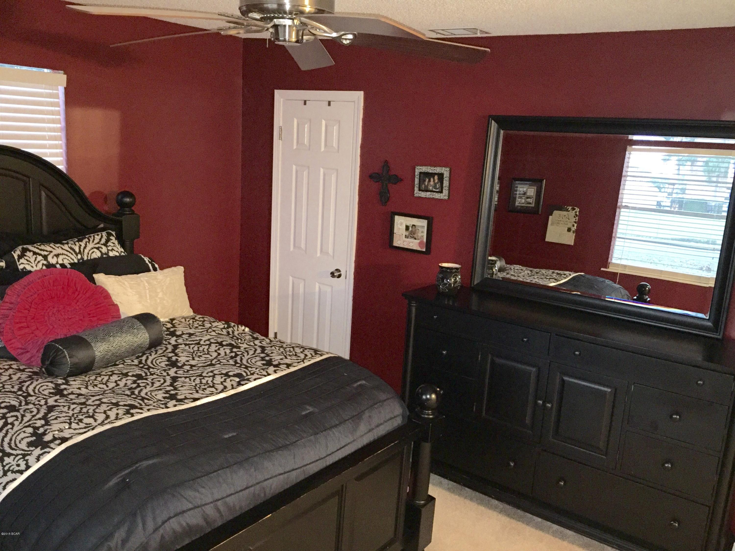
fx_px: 616
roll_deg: -3.4
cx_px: 368
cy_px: 276
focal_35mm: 29
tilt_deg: -11.4
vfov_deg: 48.2
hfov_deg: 61.7
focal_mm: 4.15
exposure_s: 1/16
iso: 320
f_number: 2.2
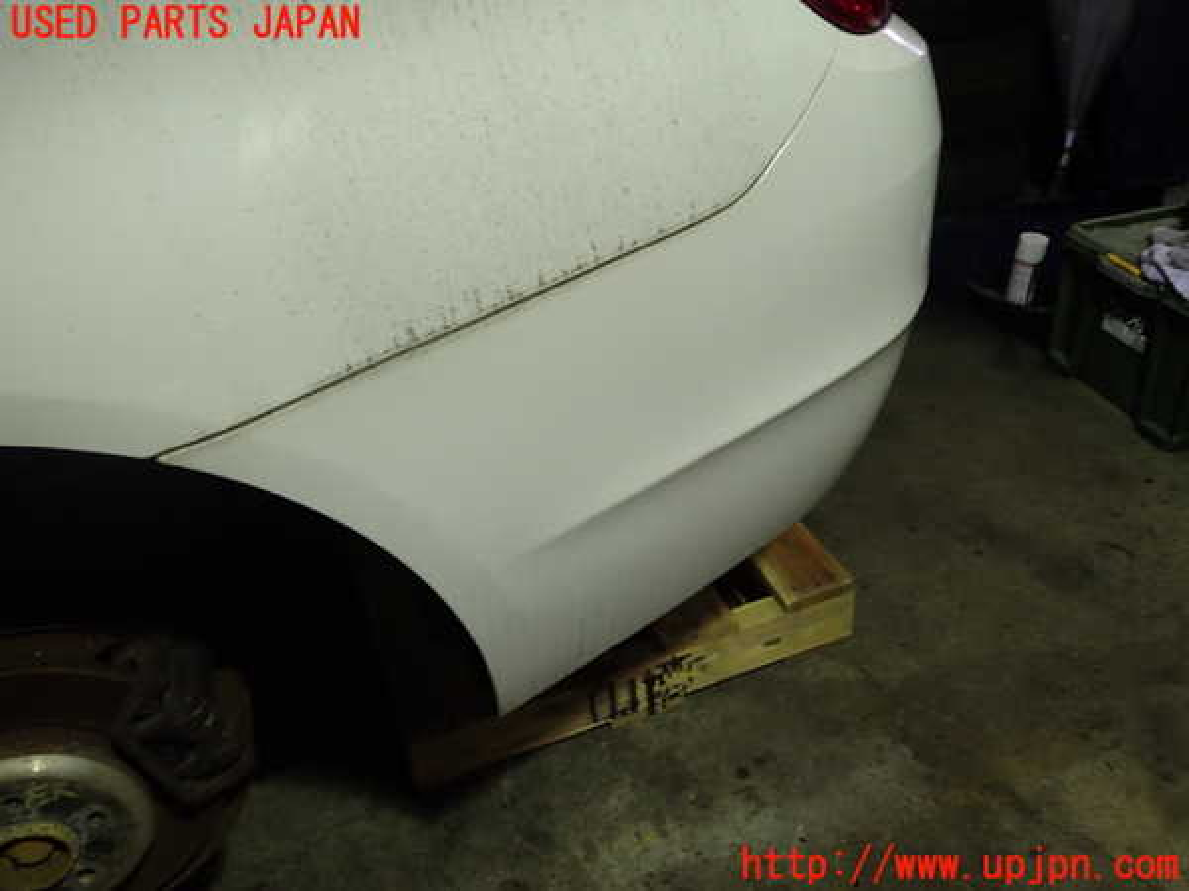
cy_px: 446
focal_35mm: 30
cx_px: 594
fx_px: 1030
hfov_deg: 60.0
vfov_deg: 46.8
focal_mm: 5.4
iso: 200
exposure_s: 1/50
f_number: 2.3
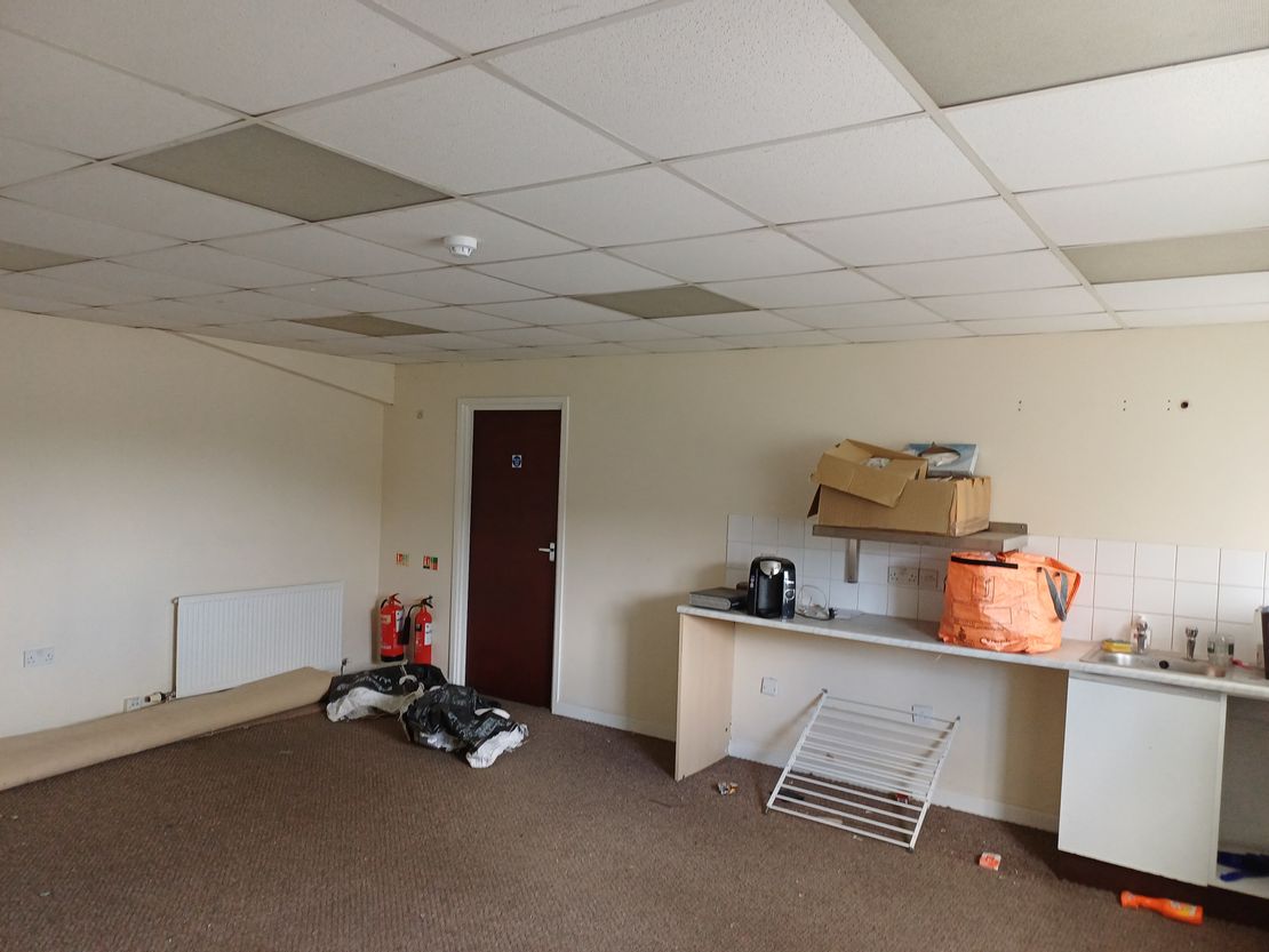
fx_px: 917
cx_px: 634
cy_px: 476
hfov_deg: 69.4
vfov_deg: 54.9
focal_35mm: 25
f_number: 1.8
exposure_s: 1/50
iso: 200
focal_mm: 4.65
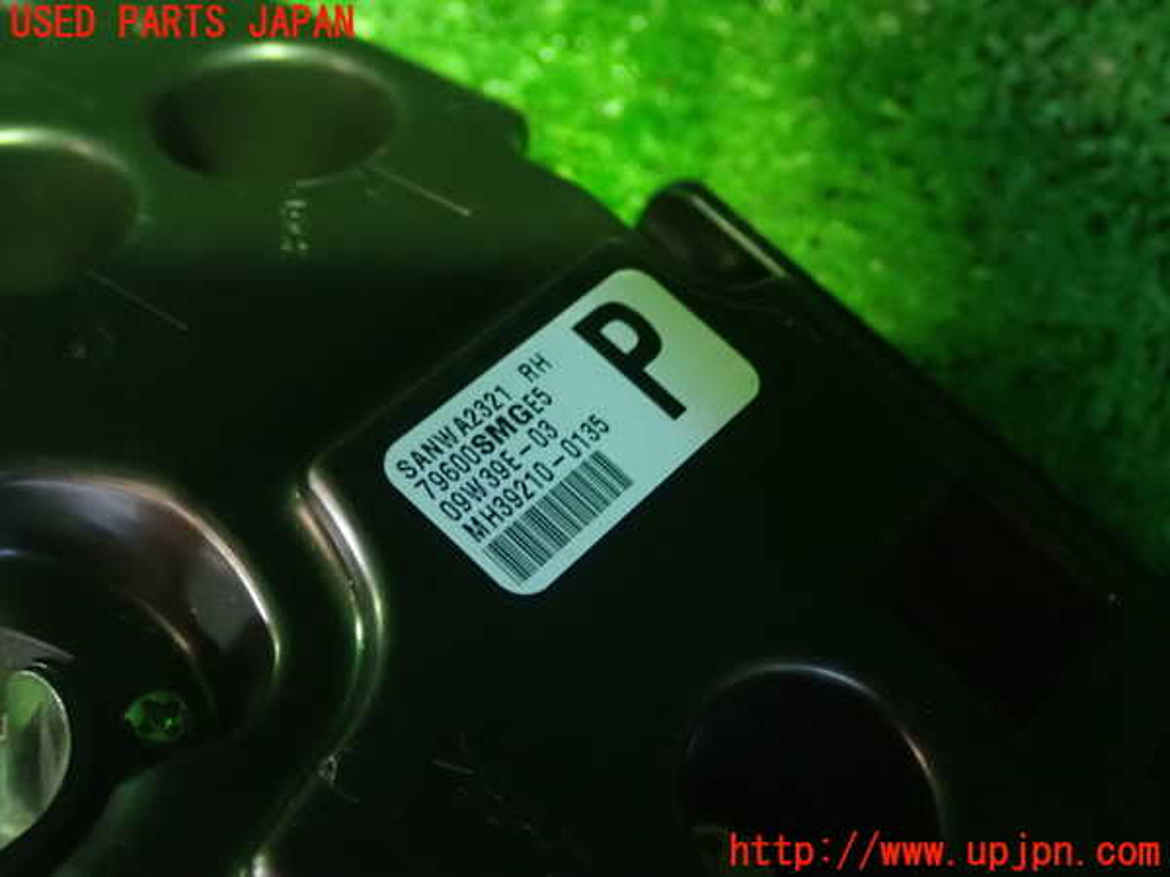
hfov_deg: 40.4
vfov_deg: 30.9
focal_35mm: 47
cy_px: 438
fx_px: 1589
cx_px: 585
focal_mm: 8.4
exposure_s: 1/10
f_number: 3.1
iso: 1600
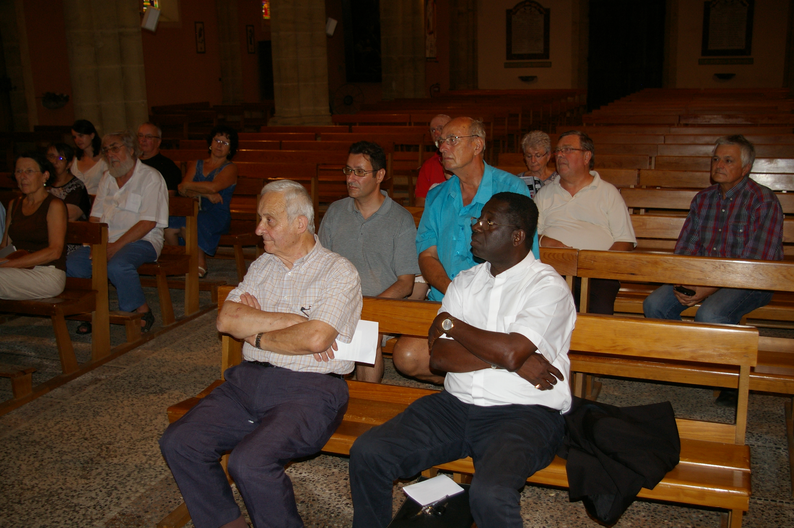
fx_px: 859
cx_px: 397
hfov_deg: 49.6
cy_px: 264
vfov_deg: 34.1
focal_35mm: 39
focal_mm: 26
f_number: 4.5
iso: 400
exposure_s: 1/45
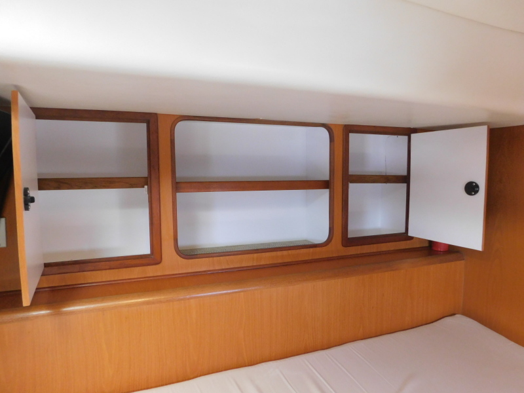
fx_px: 348
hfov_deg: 73.9
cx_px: 262
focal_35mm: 23
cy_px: 196
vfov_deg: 58.9
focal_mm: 4
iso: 400
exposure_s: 1/30
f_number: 3
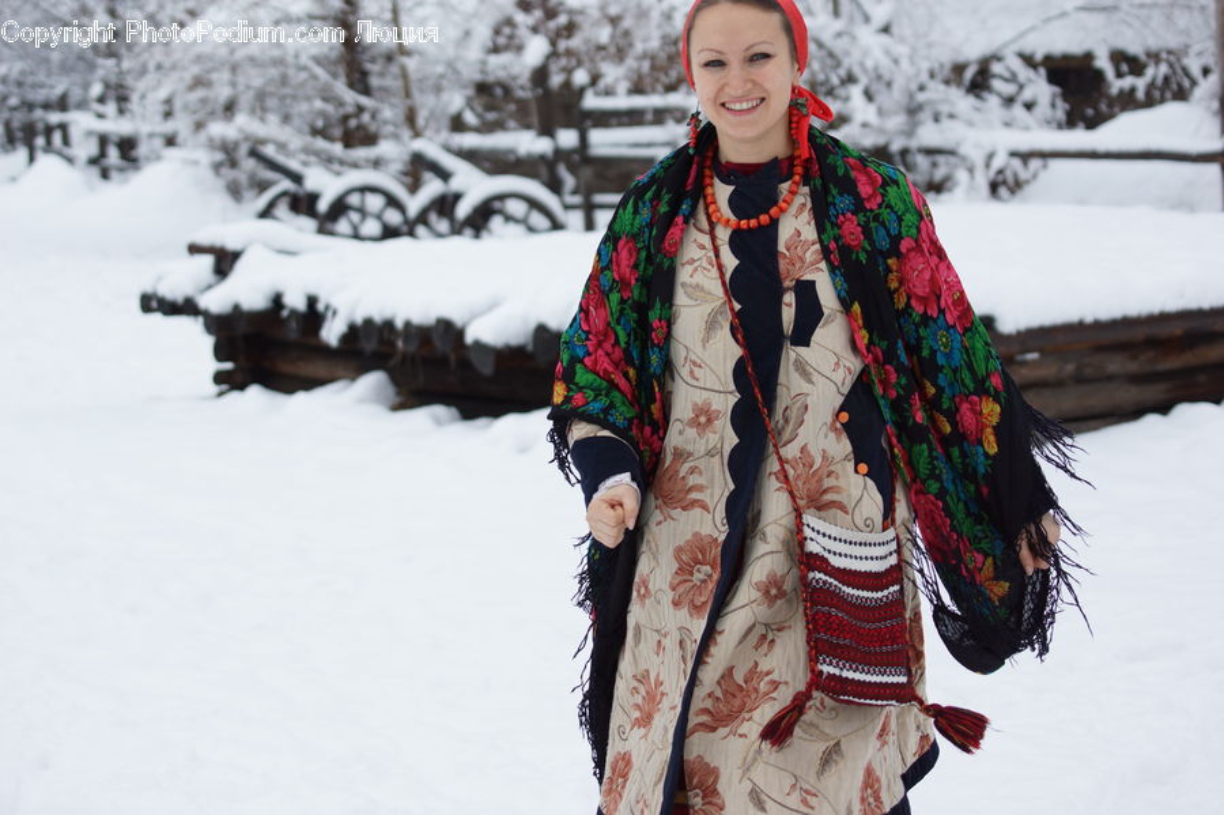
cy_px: 408
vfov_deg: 13.0
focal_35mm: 105
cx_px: 612
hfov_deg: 19.5
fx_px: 3568
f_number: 5.6
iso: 400
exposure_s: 1/1600
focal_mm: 70
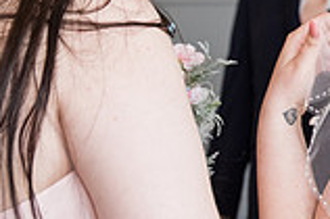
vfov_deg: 9.3
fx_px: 1346
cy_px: 57
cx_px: 604
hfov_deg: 12.7
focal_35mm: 147
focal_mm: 40
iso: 1250
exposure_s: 1/160
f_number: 3.5
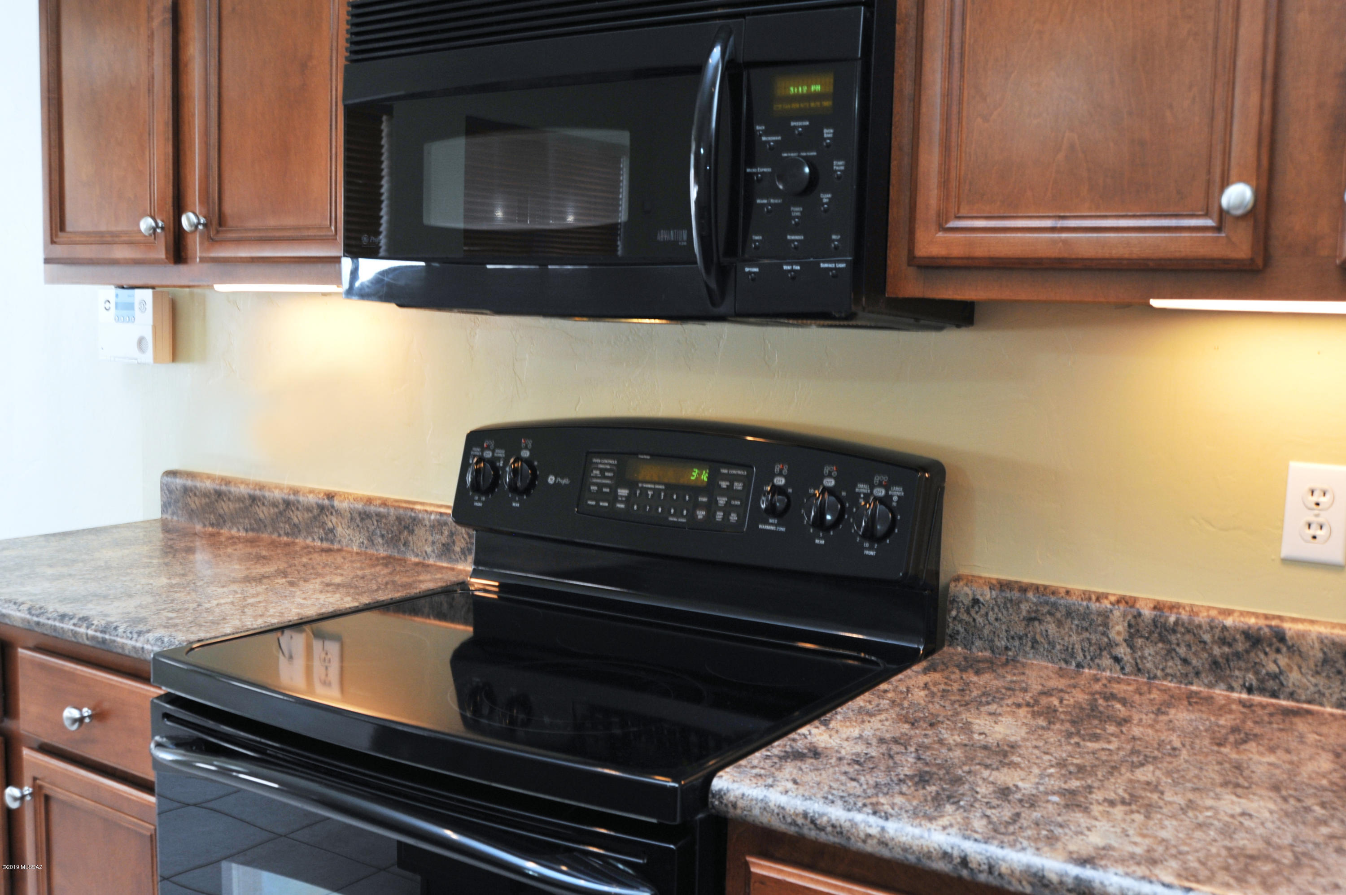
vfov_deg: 37.8
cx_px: 673
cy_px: 448
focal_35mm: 35
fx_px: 1308
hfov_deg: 54.5
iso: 640
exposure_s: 1/30
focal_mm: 35
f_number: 7.1
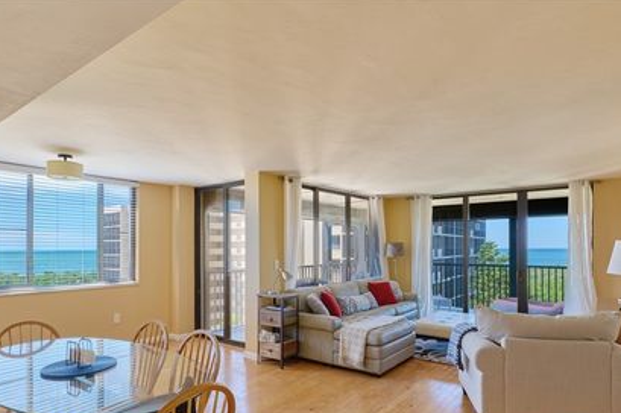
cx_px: 313
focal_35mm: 22
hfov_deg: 78.6
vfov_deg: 56.7
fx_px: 379
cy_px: 247
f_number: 14
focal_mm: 18
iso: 200
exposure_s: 1/6
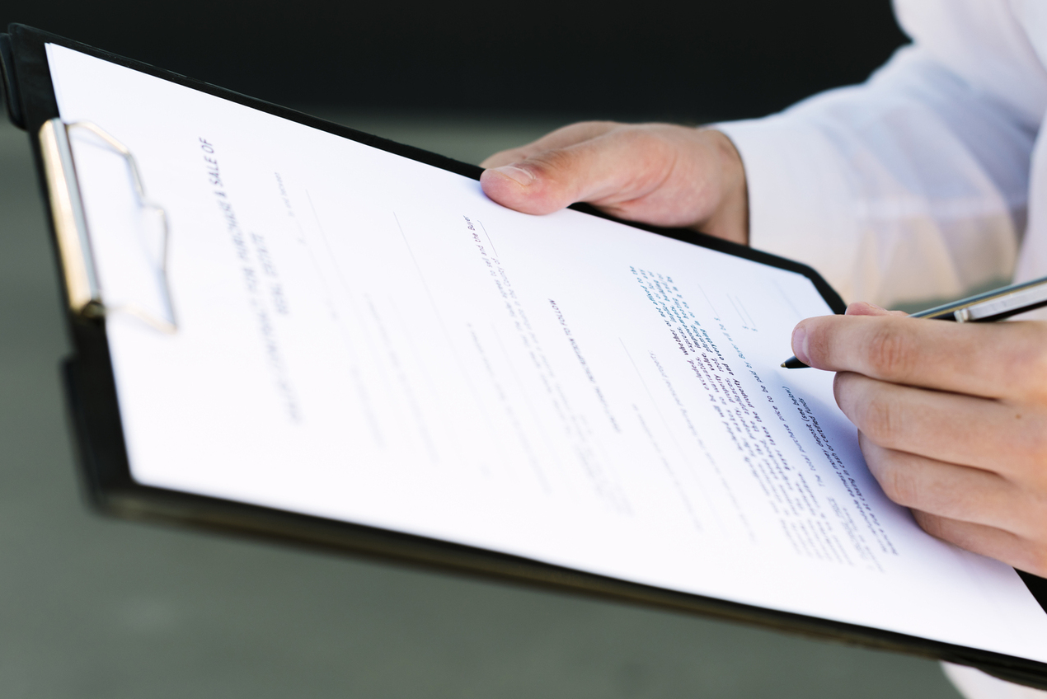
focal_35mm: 63
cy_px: 318
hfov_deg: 31.9
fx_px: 1833
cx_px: 553
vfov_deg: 21.6
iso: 125
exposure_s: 1/250
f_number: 3.5
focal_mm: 50
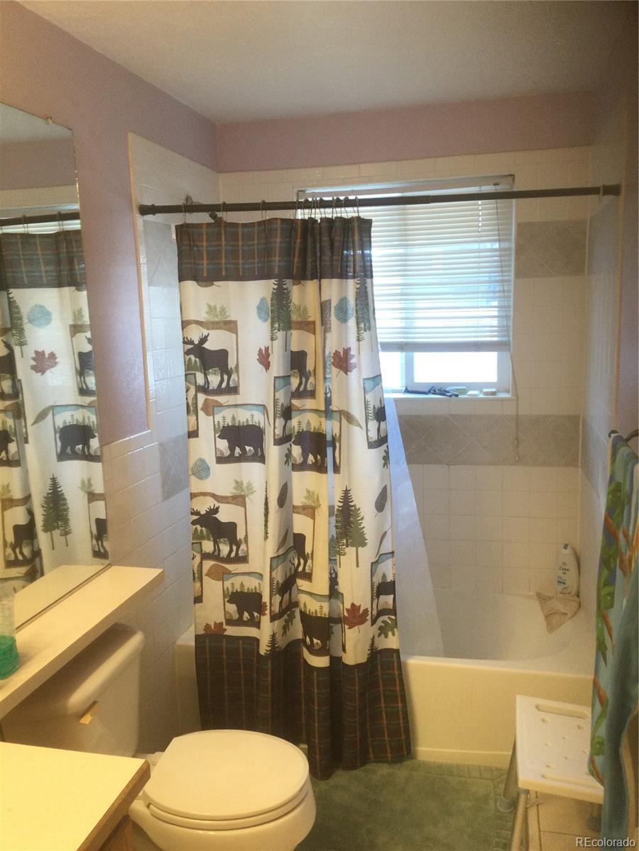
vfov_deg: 58.4
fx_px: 763
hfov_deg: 45.4
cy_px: 426
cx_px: 320
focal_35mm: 31
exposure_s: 1/30
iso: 50
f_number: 2.4
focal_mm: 3.3
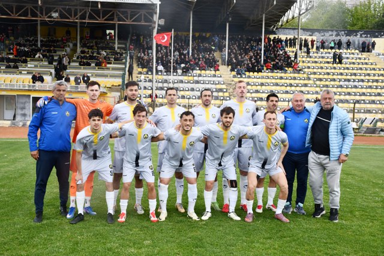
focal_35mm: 40
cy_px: 128
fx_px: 427
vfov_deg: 33.4
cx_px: 192
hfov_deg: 48.4
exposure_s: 1/250
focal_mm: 27
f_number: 5
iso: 400
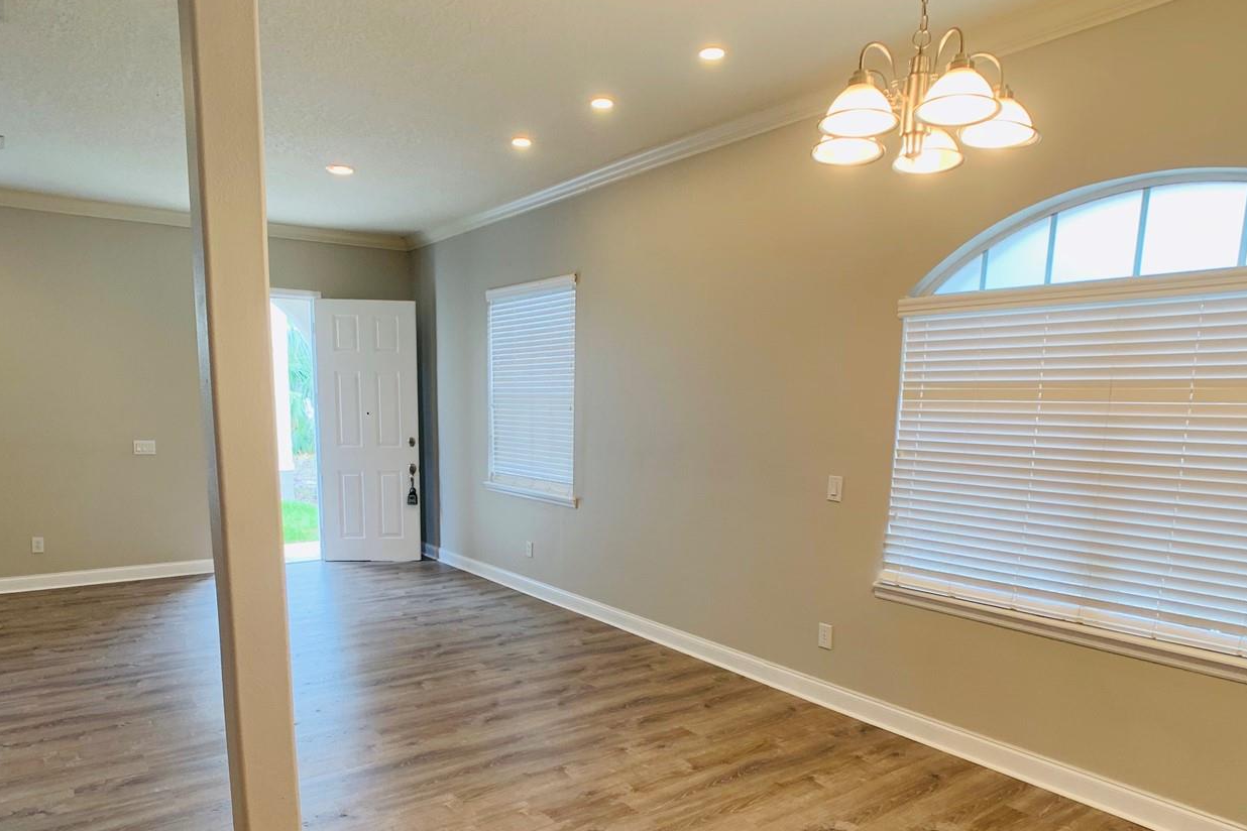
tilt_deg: -9.3
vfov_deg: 37.5
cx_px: 592
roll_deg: -1.1
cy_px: 549
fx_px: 1212
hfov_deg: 54.4
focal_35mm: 35
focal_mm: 4.25
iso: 50
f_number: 1.8
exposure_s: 1/60
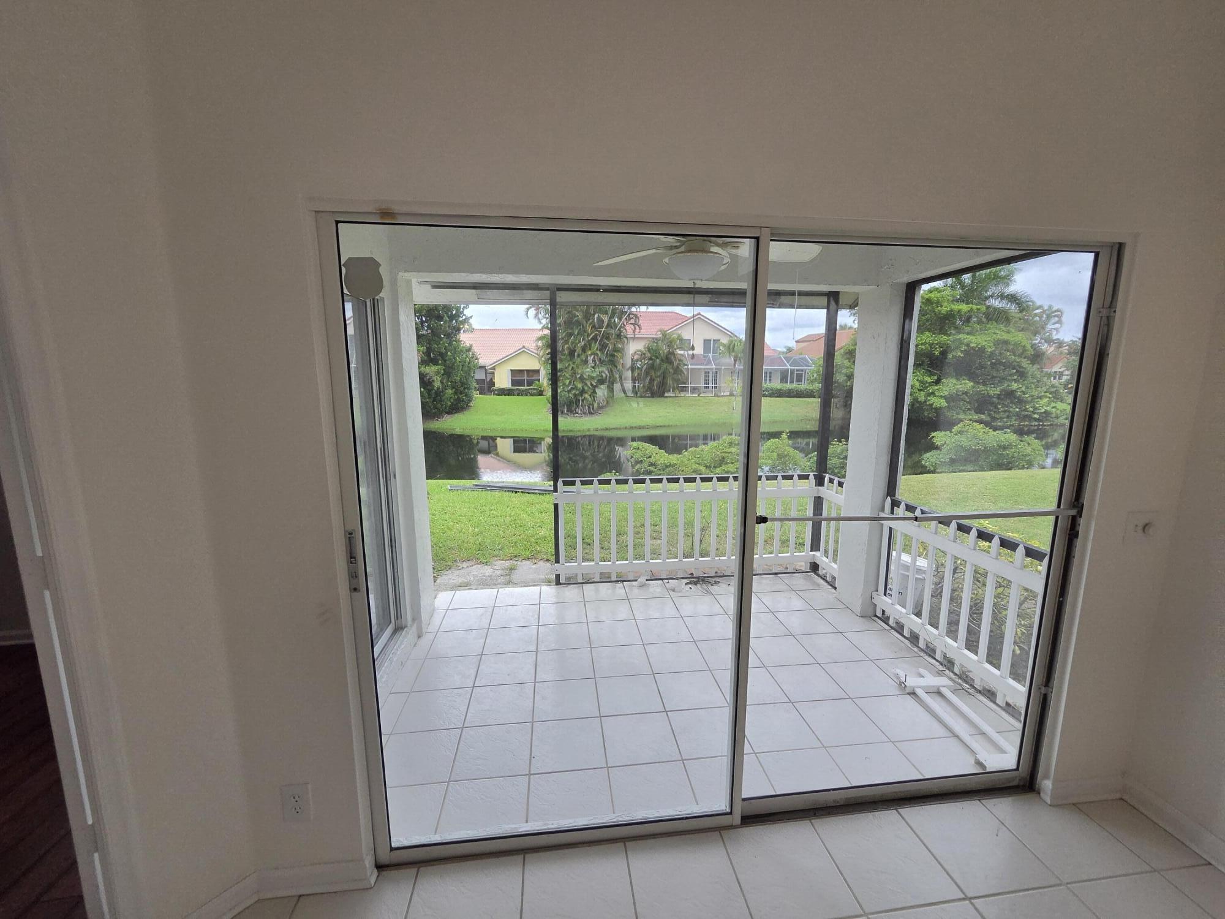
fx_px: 460
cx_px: 612
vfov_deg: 89.9
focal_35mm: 13
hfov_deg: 106.2
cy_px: 460
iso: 250
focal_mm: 2.2
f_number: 2.2
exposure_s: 1/719
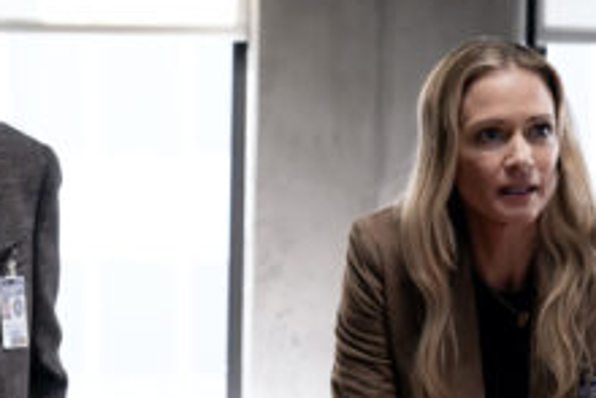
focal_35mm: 212
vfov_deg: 6.5
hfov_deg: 9.7
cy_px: 255
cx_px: 141
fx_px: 3512
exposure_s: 1/160
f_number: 5
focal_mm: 111
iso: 8000
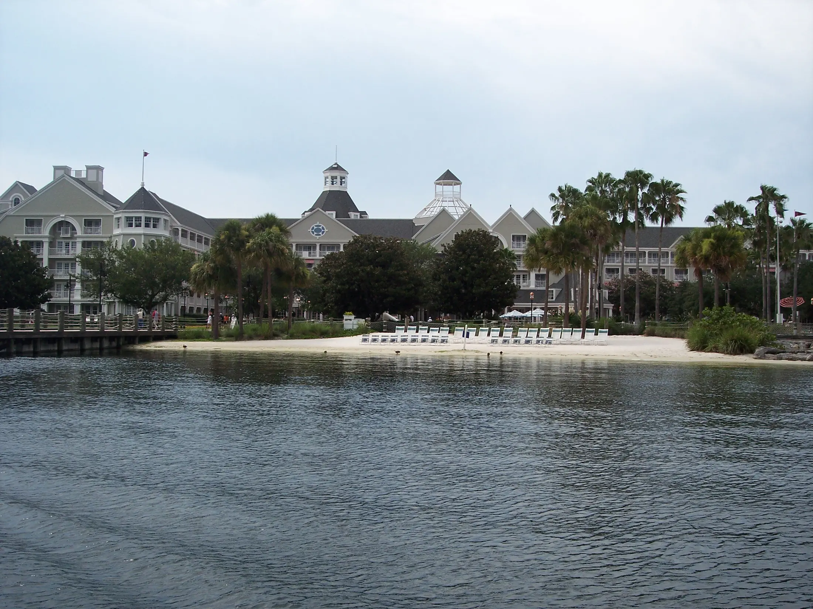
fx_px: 916
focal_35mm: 39
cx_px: 406
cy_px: 304
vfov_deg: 36.8
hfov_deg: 47.9
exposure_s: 1/1000
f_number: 4
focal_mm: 8
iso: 100
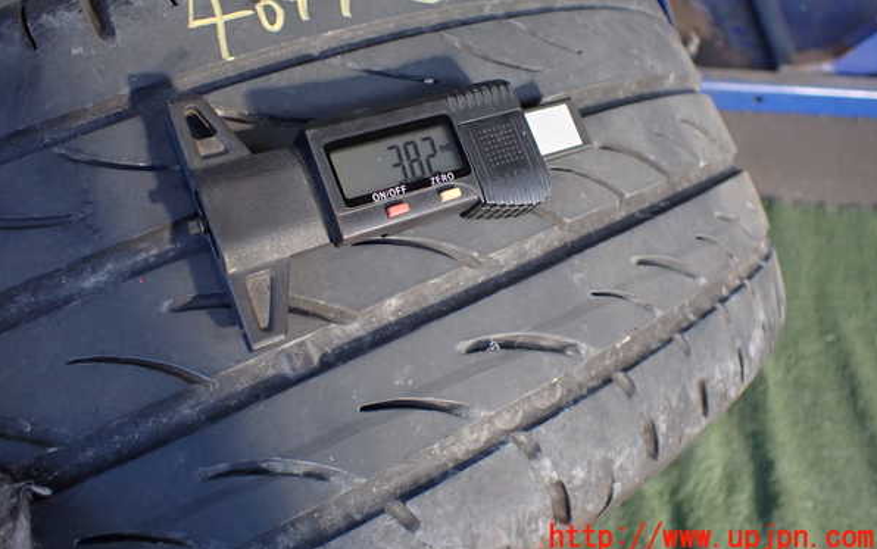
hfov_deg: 59.6
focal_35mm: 32
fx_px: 765
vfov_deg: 39.3
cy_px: 225
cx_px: 440
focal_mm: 5.4
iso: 200
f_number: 2.3
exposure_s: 1/125
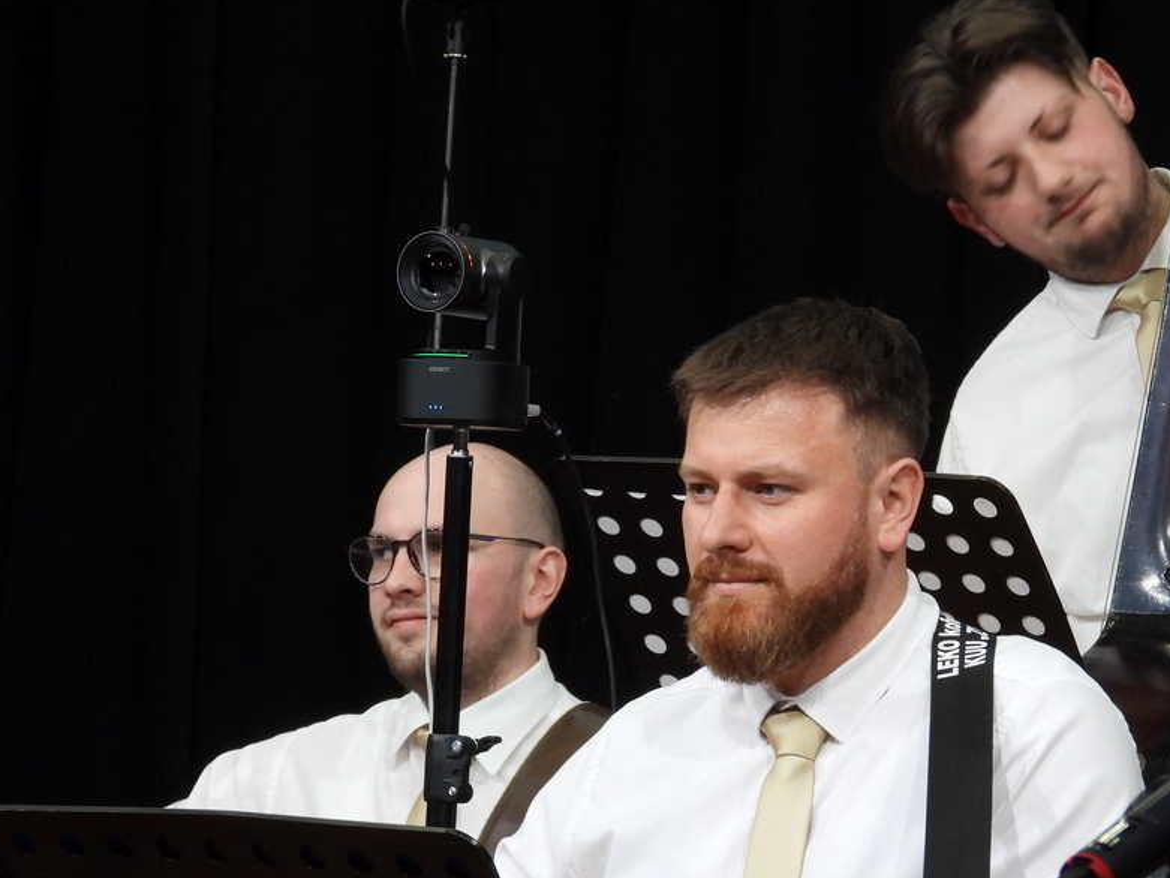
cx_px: 707
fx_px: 12203
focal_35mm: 361
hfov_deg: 5.5
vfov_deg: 4.1
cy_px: 620
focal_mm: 42.2
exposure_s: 1/50
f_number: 4.5
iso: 400
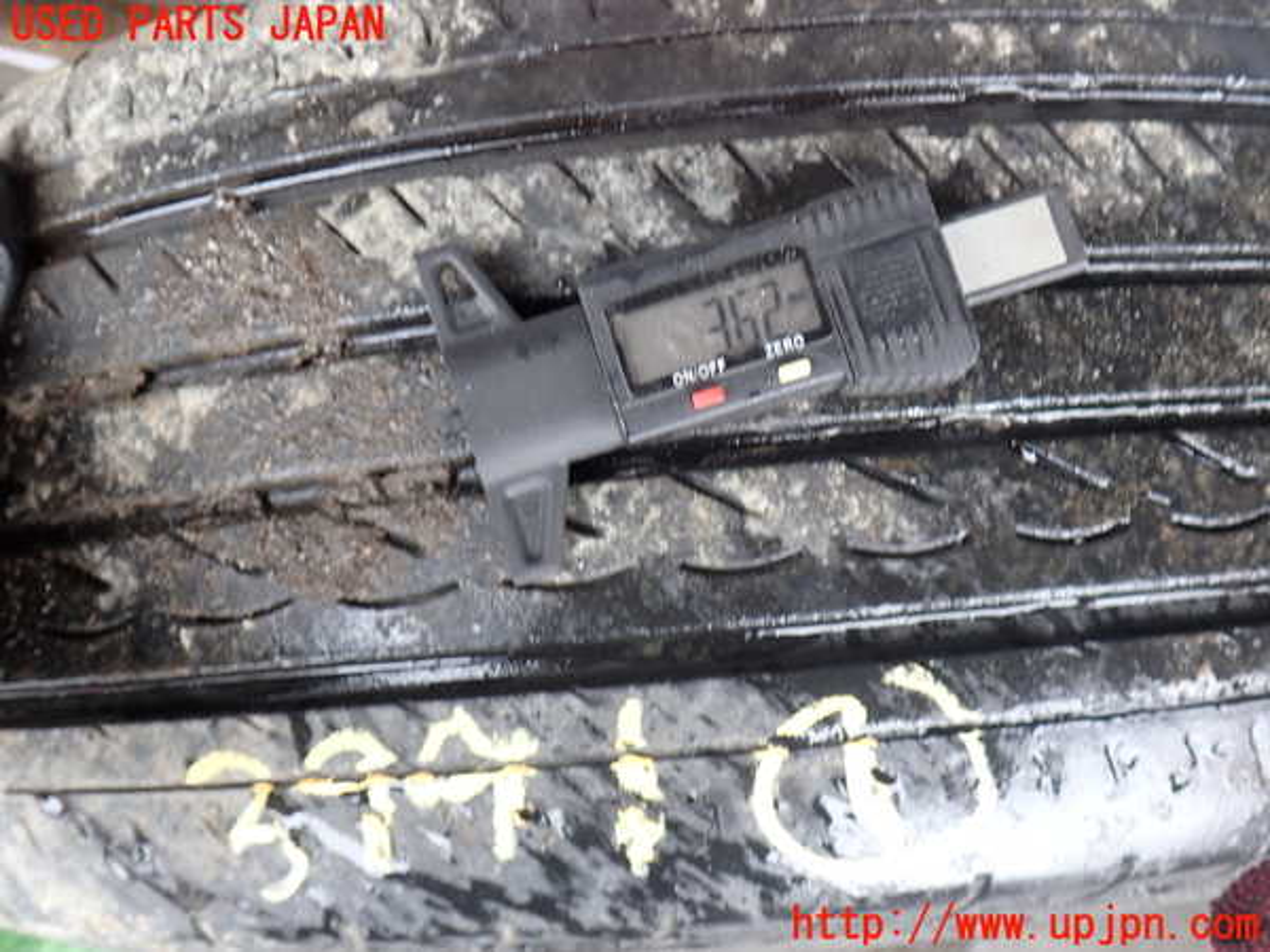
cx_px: 635
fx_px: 1101
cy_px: 476
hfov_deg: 60.0
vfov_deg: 46.8
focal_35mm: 30
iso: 200
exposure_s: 1/50
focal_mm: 5.4
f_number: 2.3
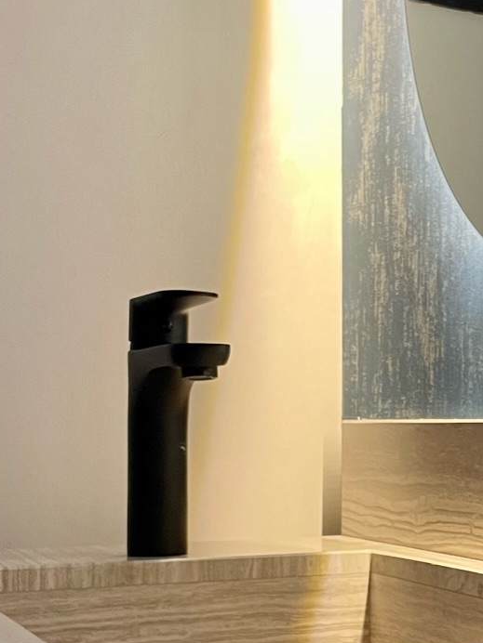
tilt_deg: +1.3
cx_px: 529
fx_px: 1433
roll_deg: -0.2
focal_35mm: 77
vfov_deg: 25.2
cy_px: 415
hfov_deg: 18.4
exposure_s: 1/59
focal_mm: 4.2
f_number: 1.6
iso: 320
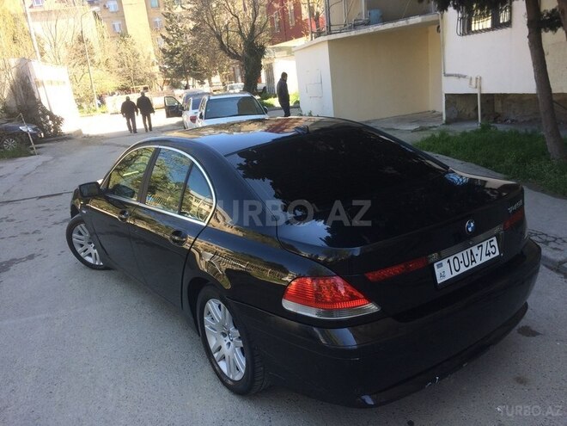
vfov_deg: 48.2
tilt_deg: -17.2
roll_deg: +6.5
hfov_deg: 61.7
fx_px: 475
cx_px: 284
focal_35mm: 29
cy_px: 213
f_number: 2.2
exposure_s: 1/279
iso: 32
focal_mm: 4.15
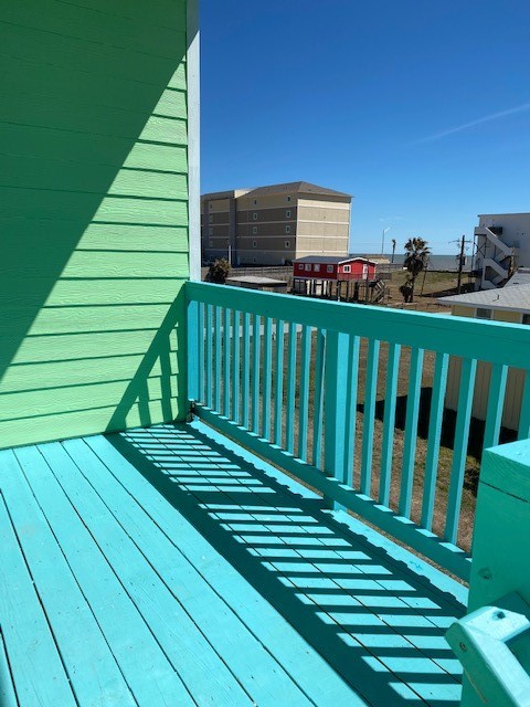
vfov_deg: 67.3
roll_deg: -1.2
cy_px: 354
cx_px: 265
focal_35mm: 26
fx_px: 531
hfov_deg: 53.1
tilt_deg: -10.1
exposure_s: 1/5236
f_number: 1.8
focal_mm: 4.25
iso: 32
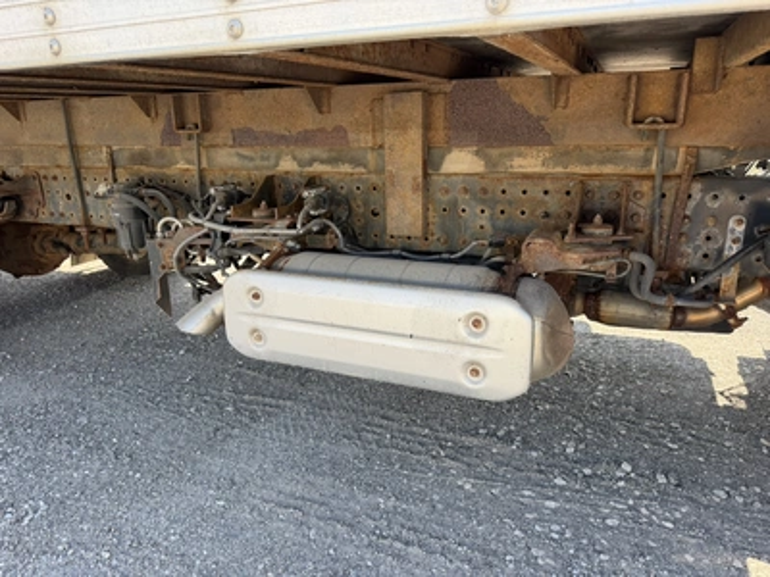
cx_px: 385
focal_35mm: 24
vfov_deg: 56.8
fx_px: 534
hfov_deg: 71.6
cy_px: 288
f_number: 1.78
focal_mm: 6.76
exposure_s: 1/575
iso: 100
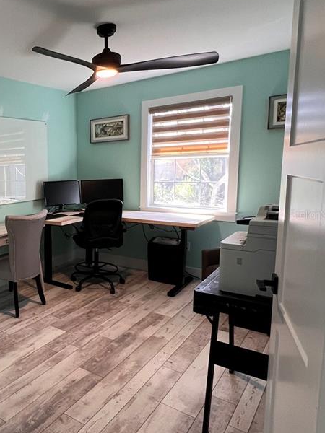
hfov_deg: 46.4
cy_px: 214
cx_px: 17
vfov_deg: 67.3
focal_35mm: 26
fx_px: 325
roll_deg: +1.8
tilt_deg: -7.1
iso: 160
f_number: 1.8
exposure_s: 1/60
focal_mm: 1.57
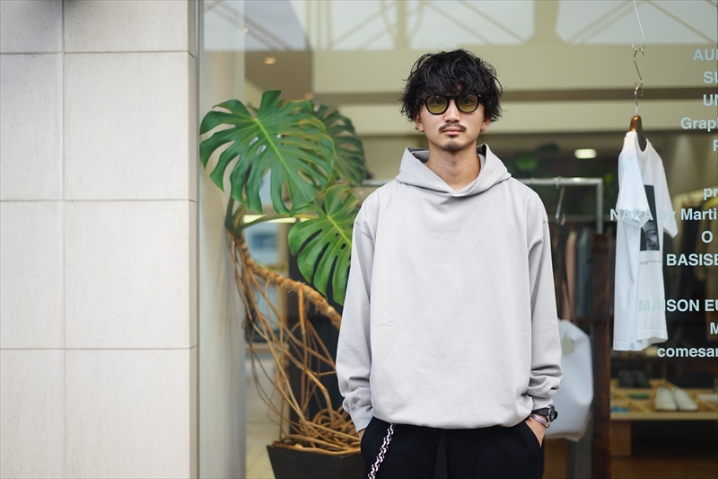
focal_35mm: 55
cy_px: 240
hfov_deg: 36.3
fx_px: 1097
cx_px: 359
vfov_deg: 24.6
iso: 100
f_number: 1.8
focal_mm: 55
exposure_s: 1/125
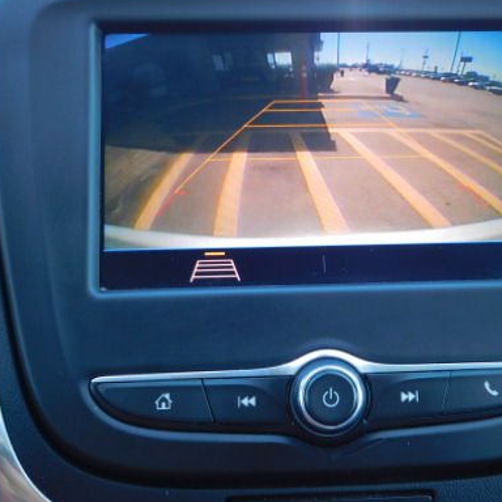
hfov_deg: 32.0
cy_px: 216
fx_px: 870
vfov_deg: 32.2
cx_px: 316
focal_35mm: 53
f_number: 3.5
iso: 125
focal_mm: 6.3
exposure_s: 1/40
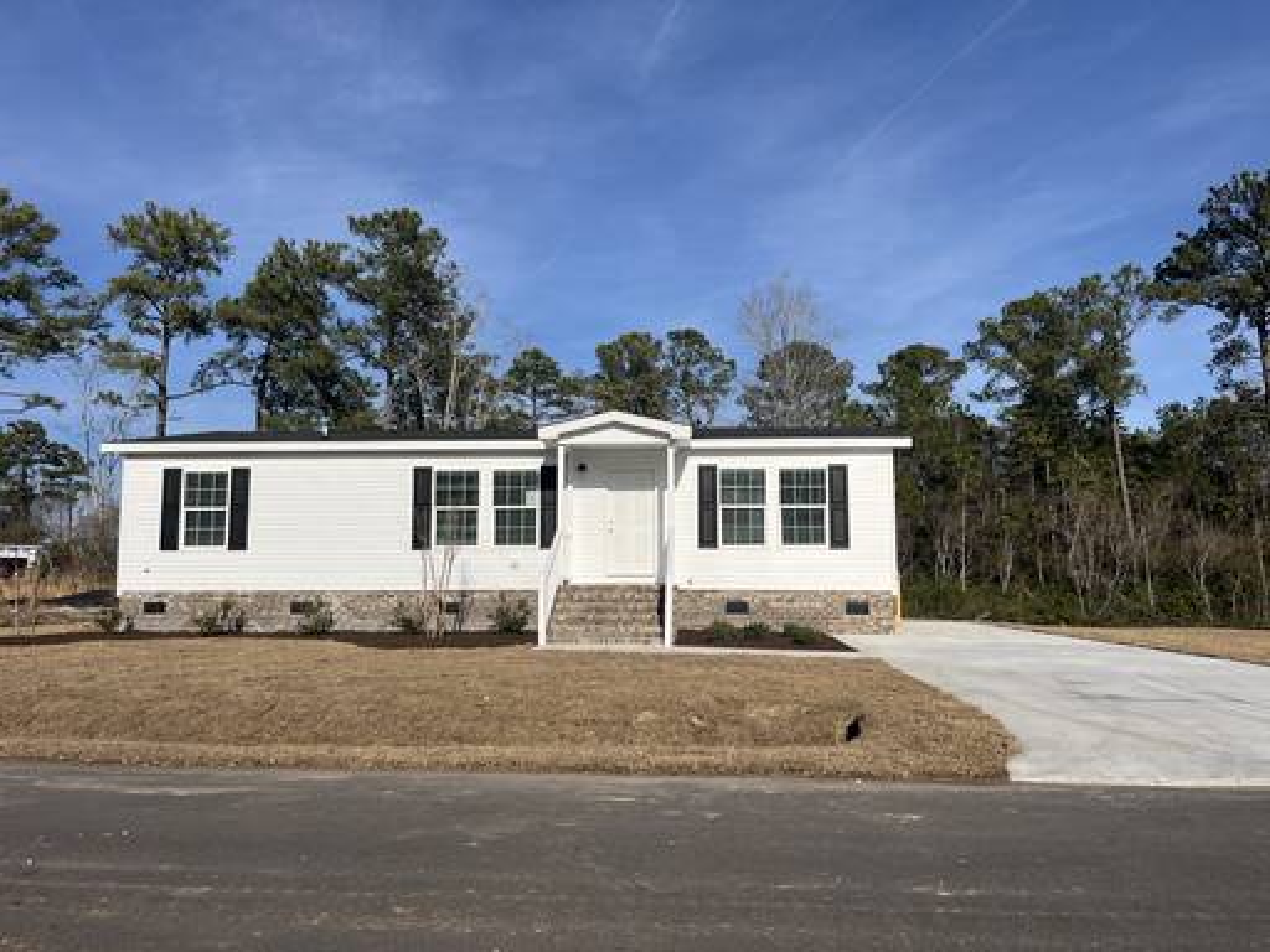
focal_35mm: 26
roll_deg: -0.2
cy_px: 476
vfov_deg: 53.1
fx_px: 954
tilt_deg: +5.8
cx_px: 635
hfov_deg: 67.3
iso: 50
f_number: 1.6
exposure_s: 1/7874
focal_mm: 5.1
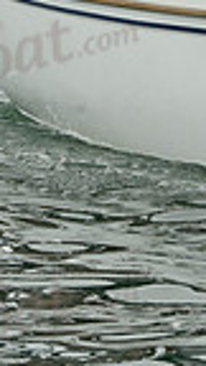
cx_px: 272
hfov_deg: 3.3
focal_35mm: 364
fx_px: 3535
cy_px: -98
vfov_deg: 5.9
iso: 320
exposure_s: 1/800
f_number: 10
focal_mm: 86
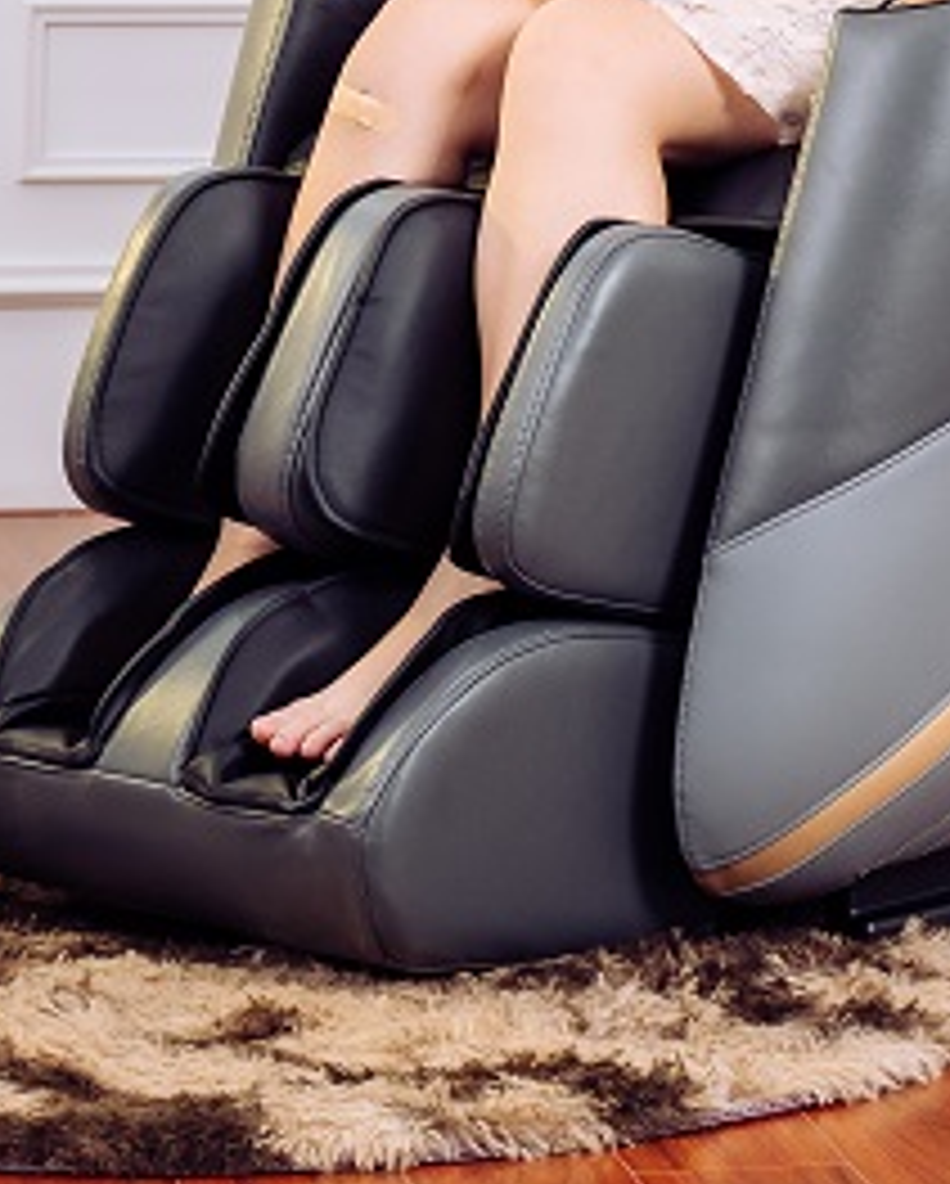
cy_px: -180
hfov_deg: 7.9
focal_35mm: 196
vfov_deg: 9.7
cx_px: 977
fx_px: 6877
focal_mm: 55
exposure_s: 1/100
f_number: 5
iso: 800
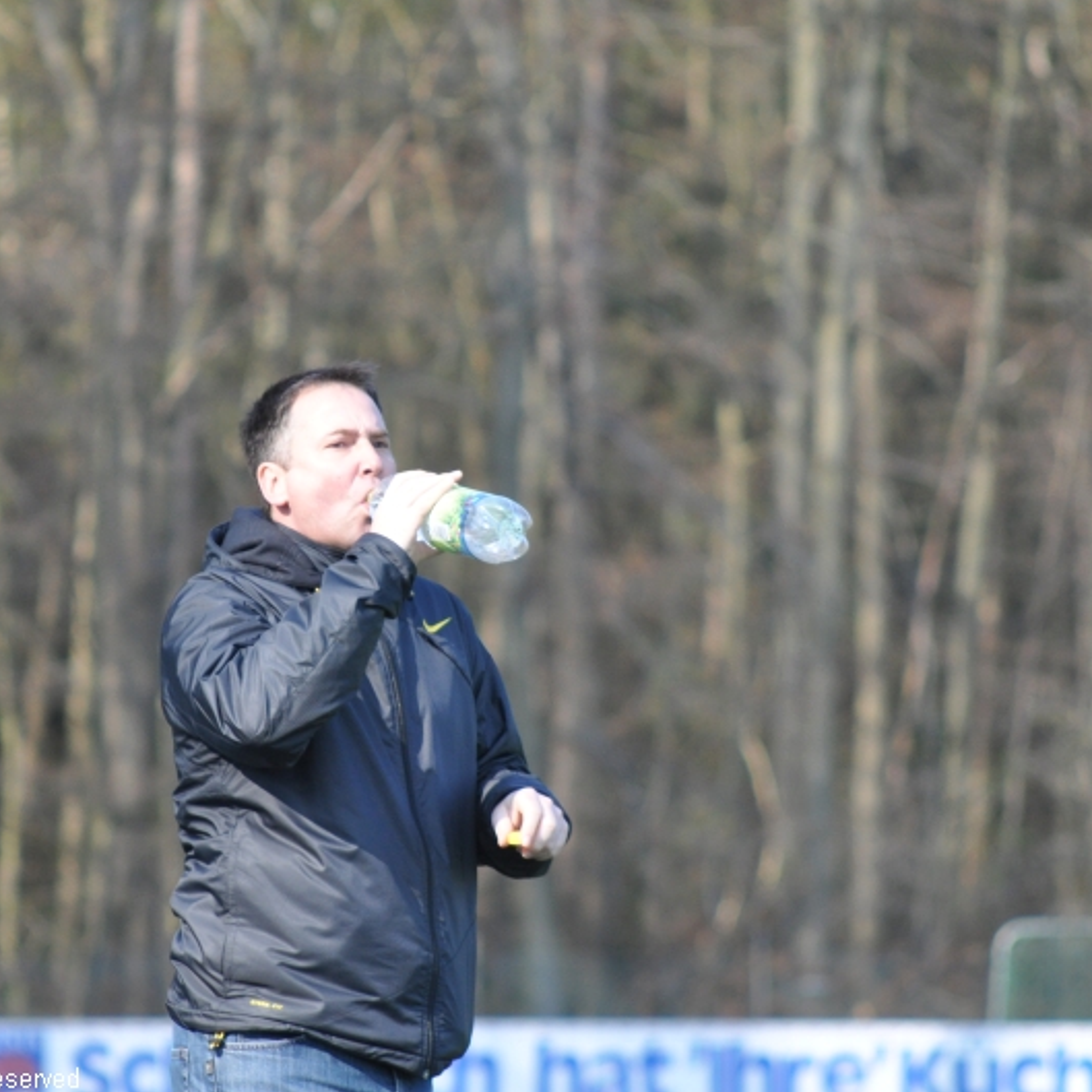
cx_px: 411
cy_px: 546
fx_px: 13063
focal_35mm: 366
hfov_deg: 4.8
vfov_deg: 4.8
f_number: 5.6
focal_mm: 190
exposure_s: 1/1000
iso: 800
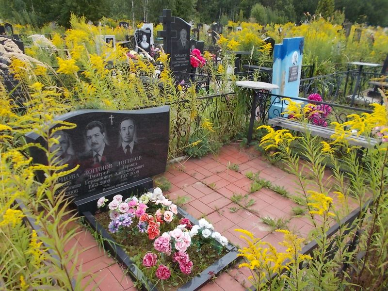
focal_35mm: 26
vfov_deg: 53.1
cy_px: 146
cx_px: 194
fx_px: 291
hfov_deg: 67.3
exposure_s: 1/400
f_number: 3.2
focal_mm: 4.6
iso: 80
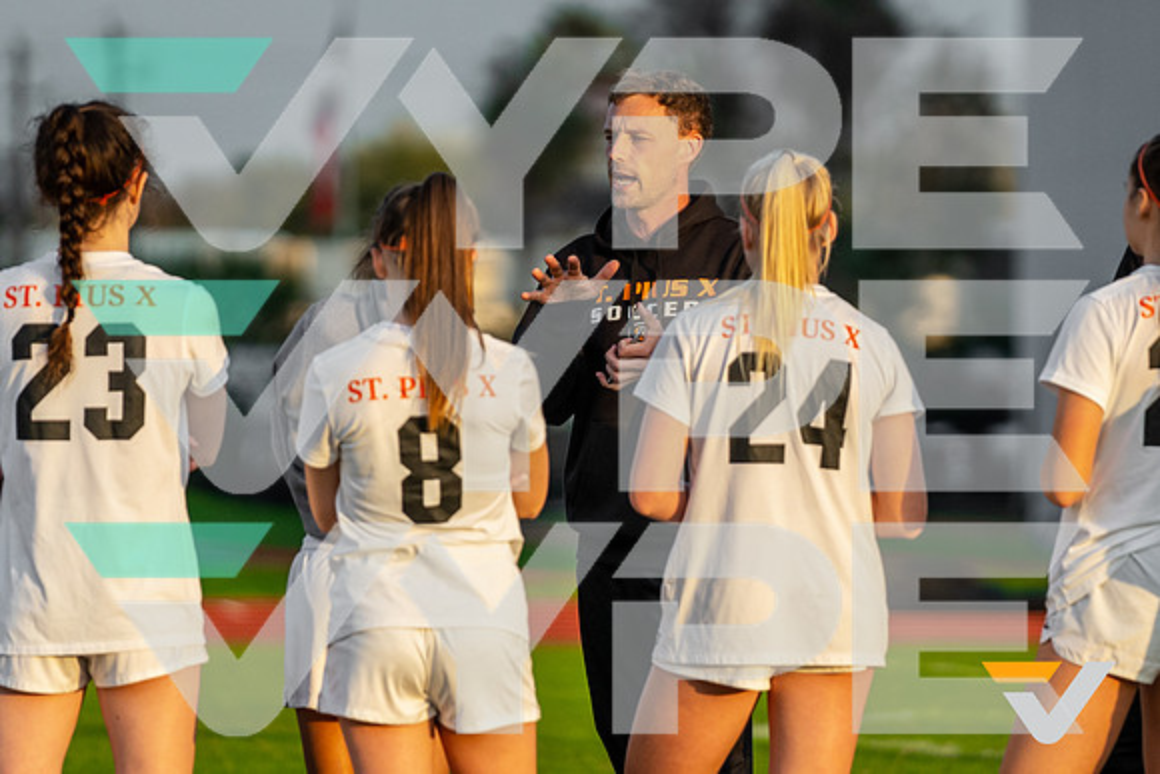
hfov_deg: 5.4
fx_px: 12406
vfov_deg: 3.6
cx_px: 680
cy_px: 270
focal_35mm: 385
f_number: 2.8
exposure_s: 1/3200
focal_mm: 200
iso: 640
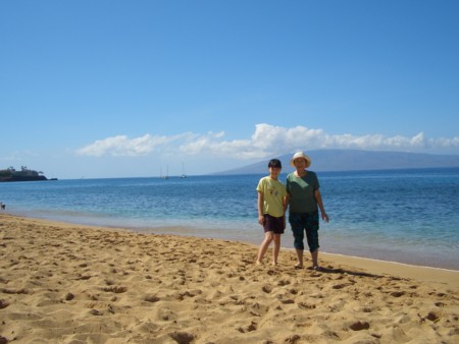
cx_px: 230
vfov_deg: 40.7
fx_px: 464
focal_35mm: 35
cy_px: 172
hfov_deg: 52.6
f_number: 4.3
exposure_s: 1/640
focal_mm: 5.8
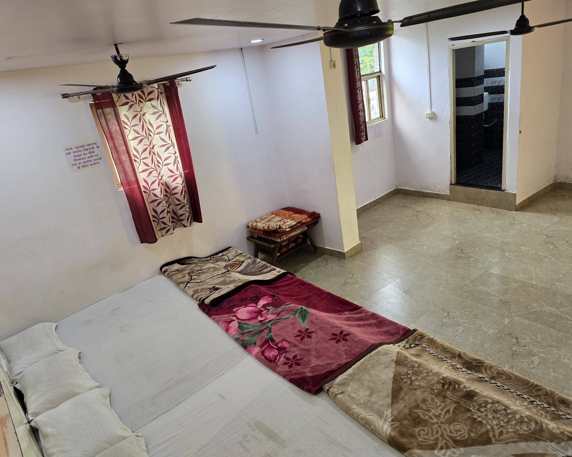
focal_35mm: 24
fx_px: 406
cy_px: 228
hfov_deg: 70.3
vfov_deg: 58.8
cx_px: 288
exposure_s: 1/100
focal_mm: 6.3
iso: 160
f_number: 1.7
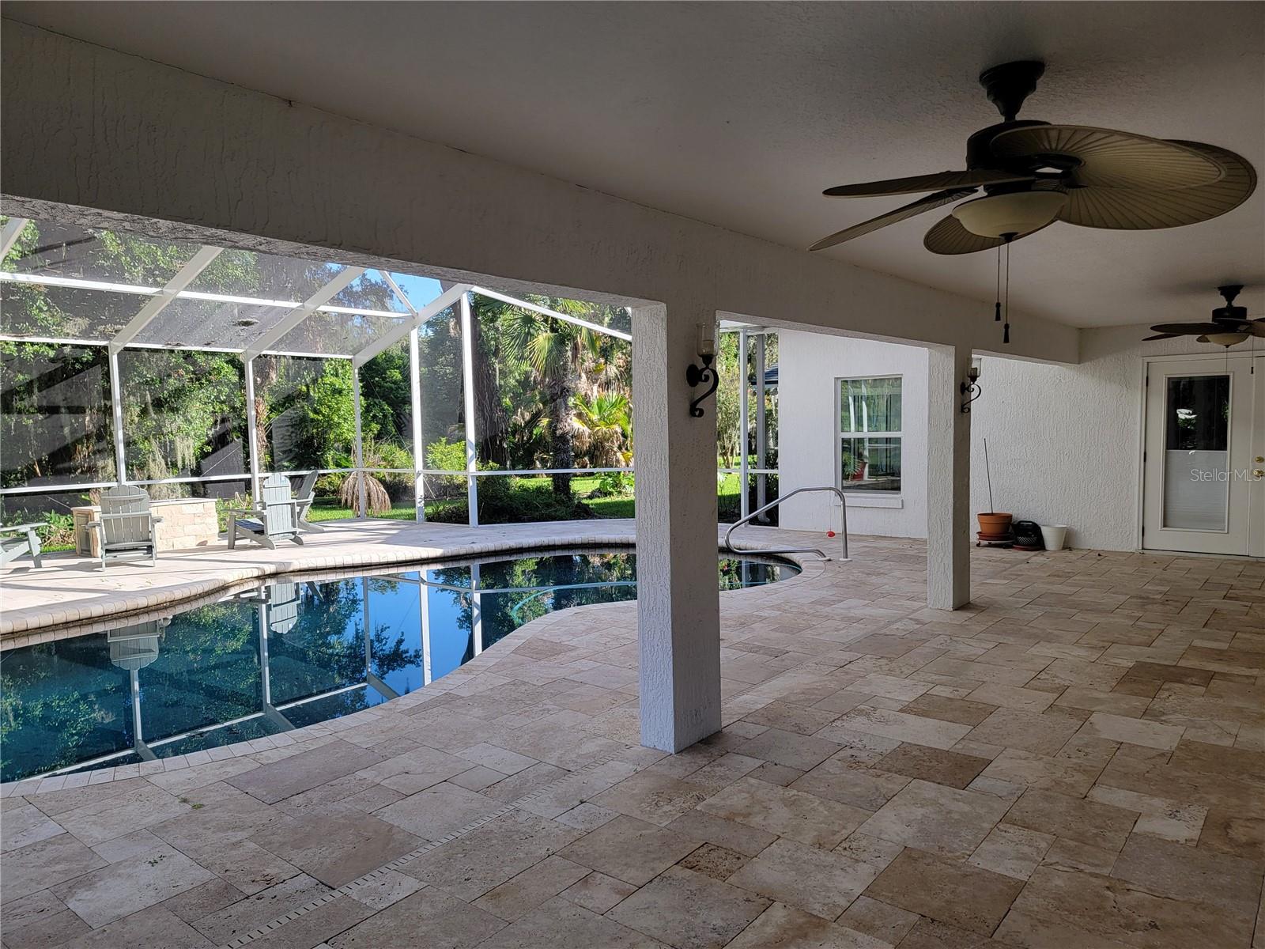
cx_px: 632
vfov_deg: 56.8
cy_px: 474
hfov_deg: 71.6
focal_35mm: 24
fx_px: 877
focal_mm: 6.7
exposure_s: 1/120
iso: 20
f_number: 1.8
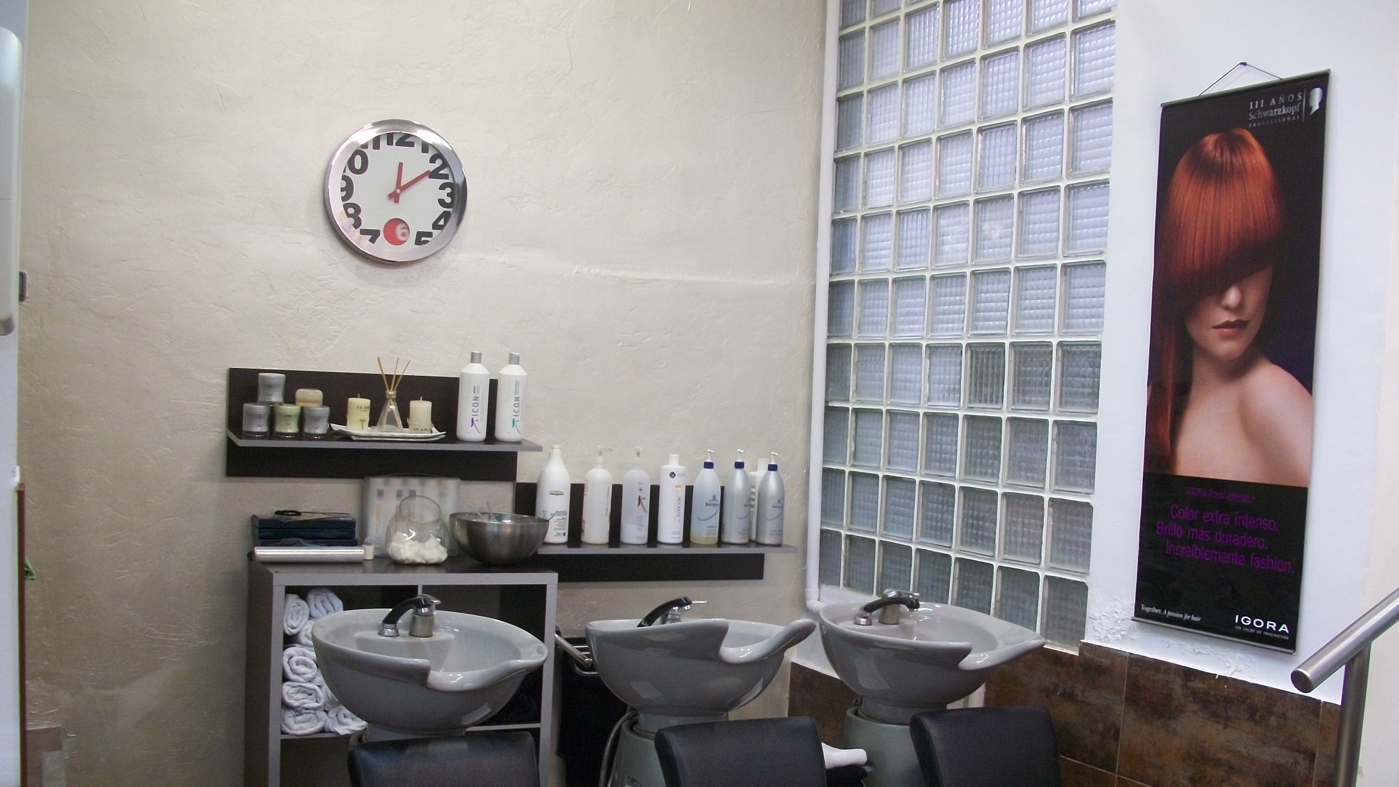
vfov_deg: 30.2
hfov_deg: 51.6
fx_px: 1447
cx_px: 703
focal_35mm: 39
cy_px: 523
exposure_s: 1/10
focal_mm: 6.3
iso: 160
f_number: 3.1
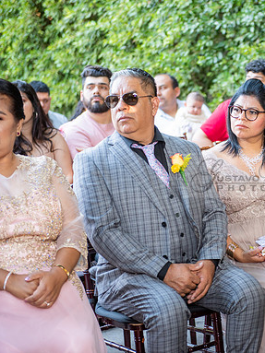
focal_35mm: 102
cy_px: 176
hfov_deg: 14.3
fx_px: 1042
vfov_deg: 19.3
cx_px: 263
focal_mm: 70
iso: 500
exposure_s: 1/100
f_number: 3.2
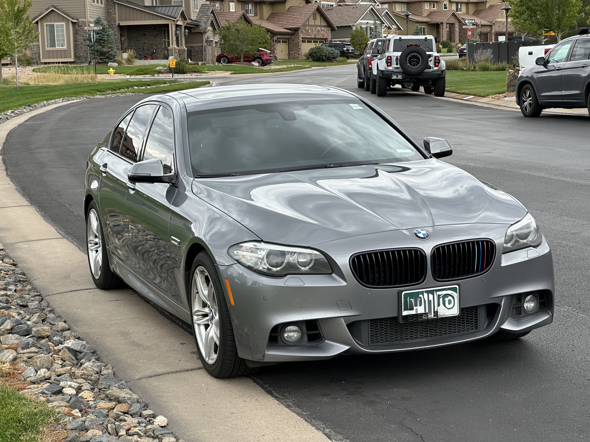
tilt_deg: -6.5
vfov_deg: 19.1
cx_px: 295
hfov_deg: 25.3
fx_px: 1312
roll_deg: +1.5
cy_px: 221
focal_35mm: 77
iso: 32
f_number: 2.8
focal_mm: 9
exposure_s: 1/256
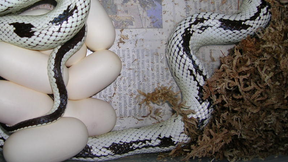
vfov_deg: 24.7
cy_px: 44
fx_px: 367
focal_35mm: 48
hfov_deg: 42.6
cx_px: 110
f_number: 2.9
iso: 50
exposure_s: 1/60.1
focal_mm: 5.7
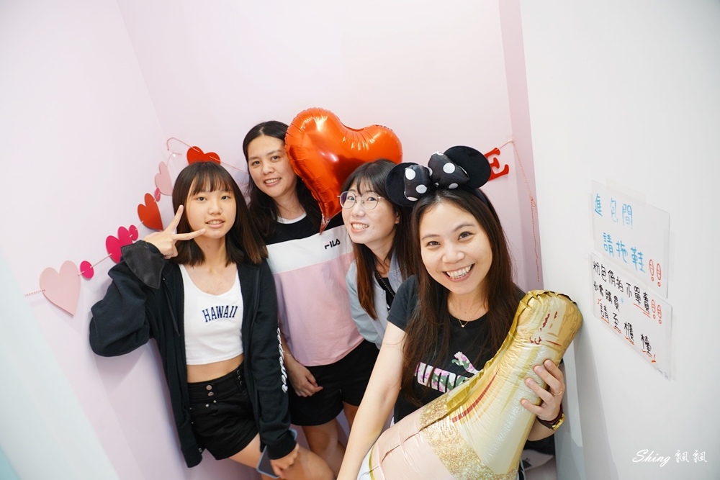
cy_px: 240
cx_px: 360
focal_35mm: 24
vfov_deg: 53.1
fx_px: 480
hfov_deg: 73.7
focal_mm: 24
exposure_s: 1/30
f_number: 5.6
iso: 500
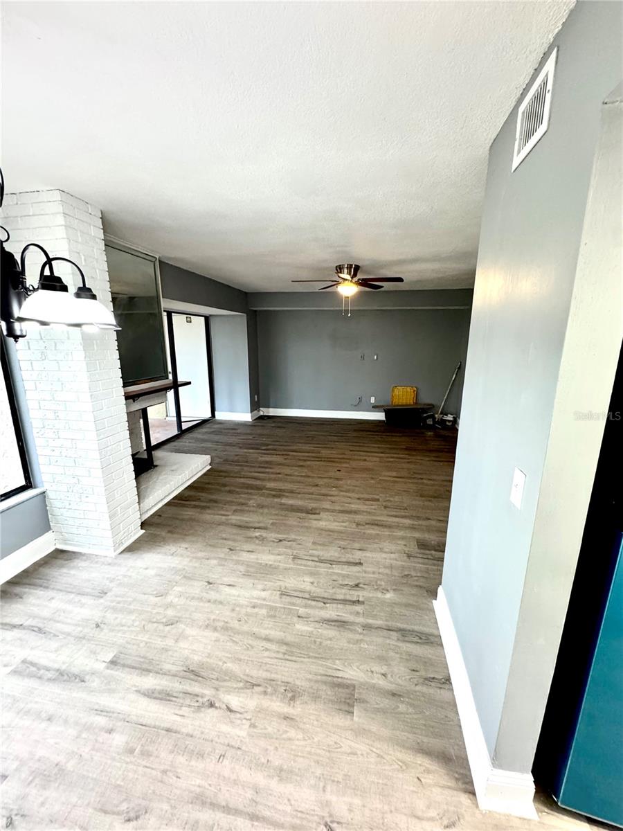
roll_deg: +0.9
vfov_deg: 102.1
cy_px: 416
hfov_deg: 85.7
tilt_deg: -12.9
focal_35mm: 14
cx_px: 312
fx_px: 336
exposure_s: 1/60
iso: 400
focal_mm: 2.22
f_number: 2.2
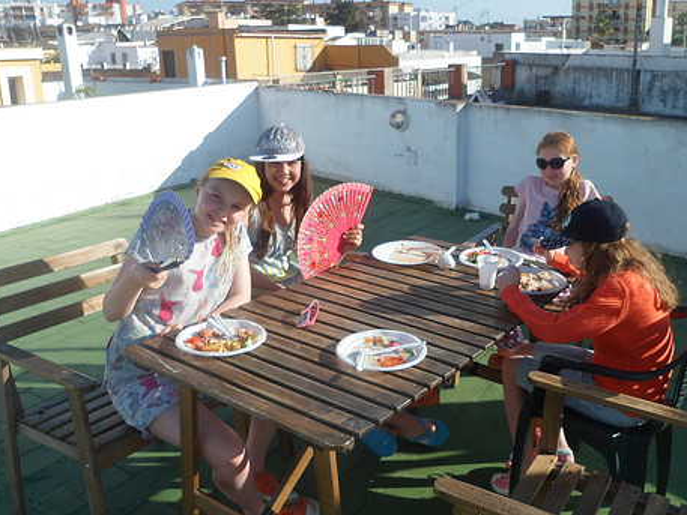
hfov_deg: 54.7
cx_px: 428
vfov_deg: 42.9
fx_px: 655
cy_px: 242
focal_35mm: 33
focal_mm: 4.9
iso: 80
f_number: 3.3
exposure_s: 1/1000
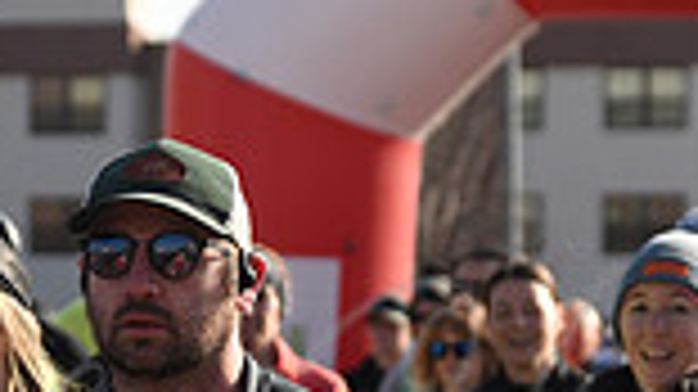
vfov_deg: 5.9
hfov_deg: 10.5
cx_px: 518
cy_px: 462
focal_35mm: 204
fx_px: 3774
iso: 100
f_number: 2.8
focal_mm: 52
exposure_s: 1/1250
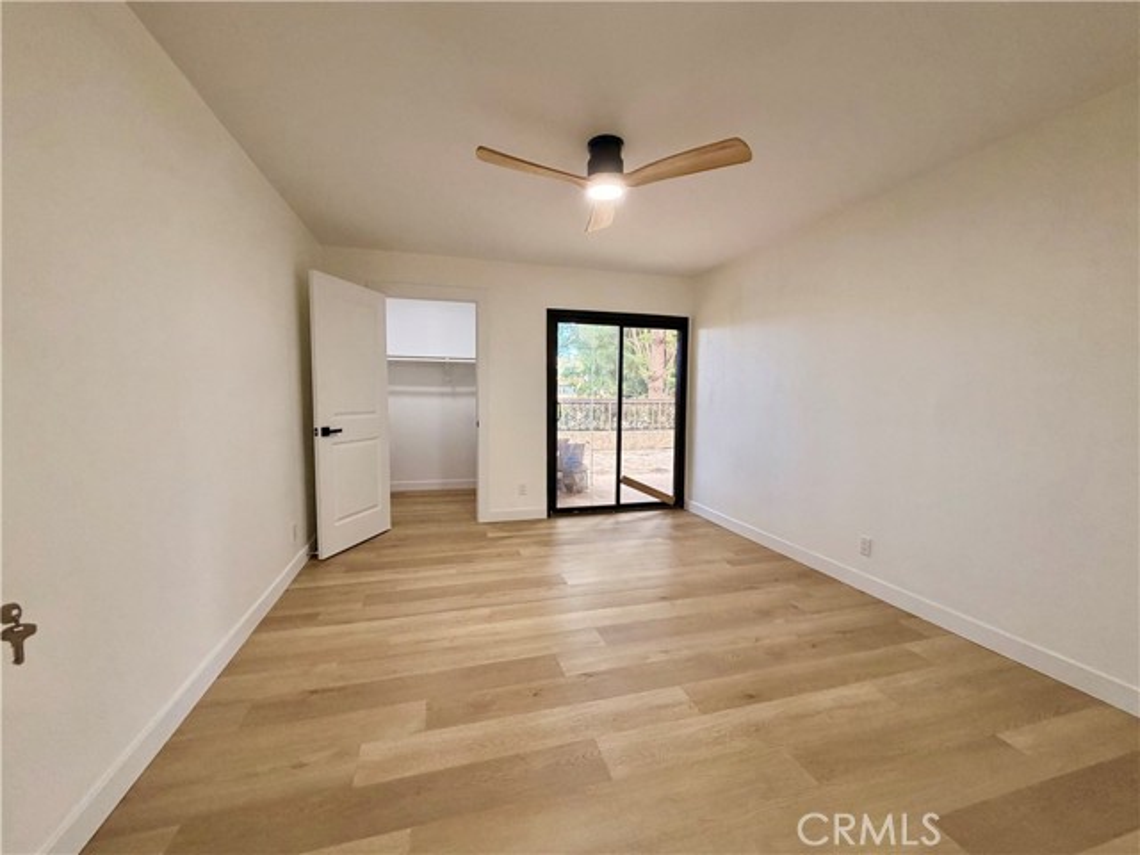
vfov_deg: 85.7
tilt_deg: -3.1
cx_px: 570
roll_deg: -1.2
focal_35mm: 14
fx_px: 461
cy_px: 428
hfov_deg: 102.1
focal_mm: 2.22
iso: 200
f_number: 2.2
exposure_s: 1/60
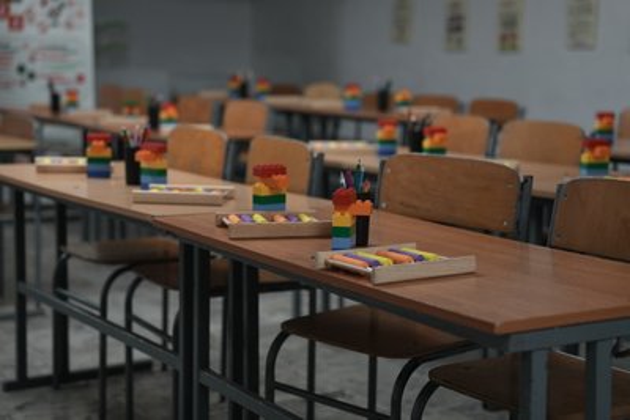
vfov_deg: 19.5
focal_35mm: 70
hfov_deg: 28.8
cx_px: 315
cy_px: 210
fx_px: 1225
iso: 1600
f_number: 2.8
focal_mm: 70
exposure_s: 1/125
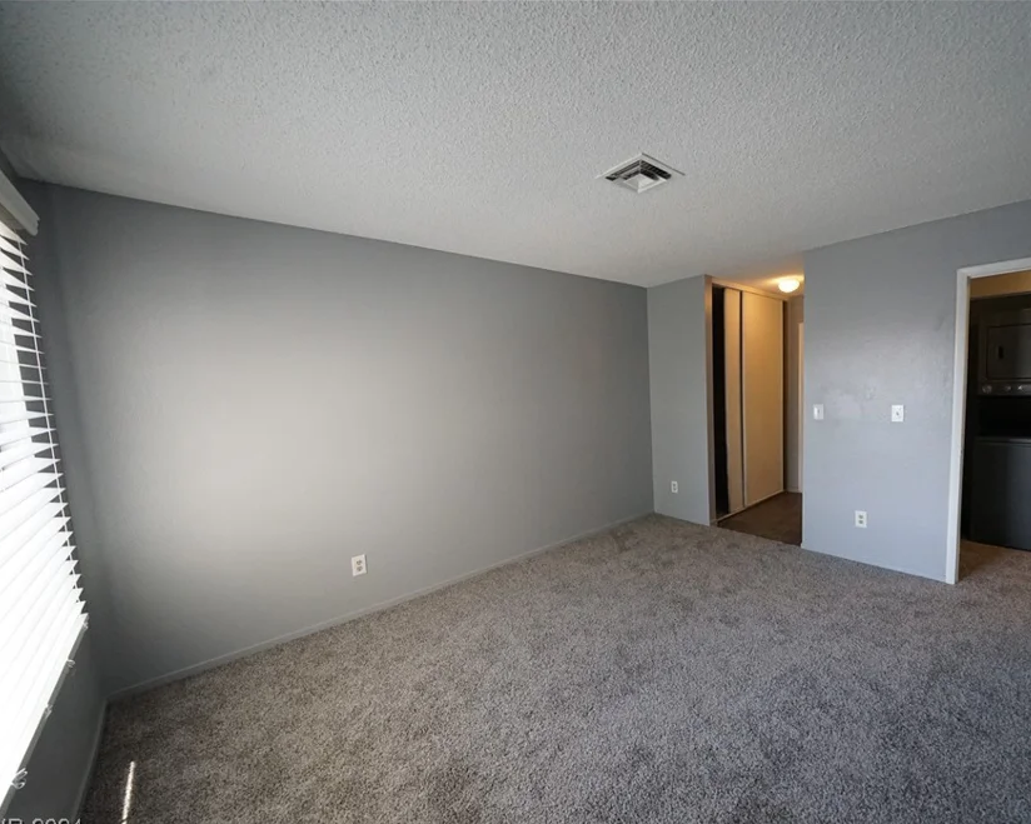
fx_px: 427
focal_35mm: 14
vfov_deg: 87.9
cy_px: 426
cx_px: 612
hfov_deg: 99.5
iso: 4000
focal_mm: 12
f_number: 6.3
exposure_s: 1/250
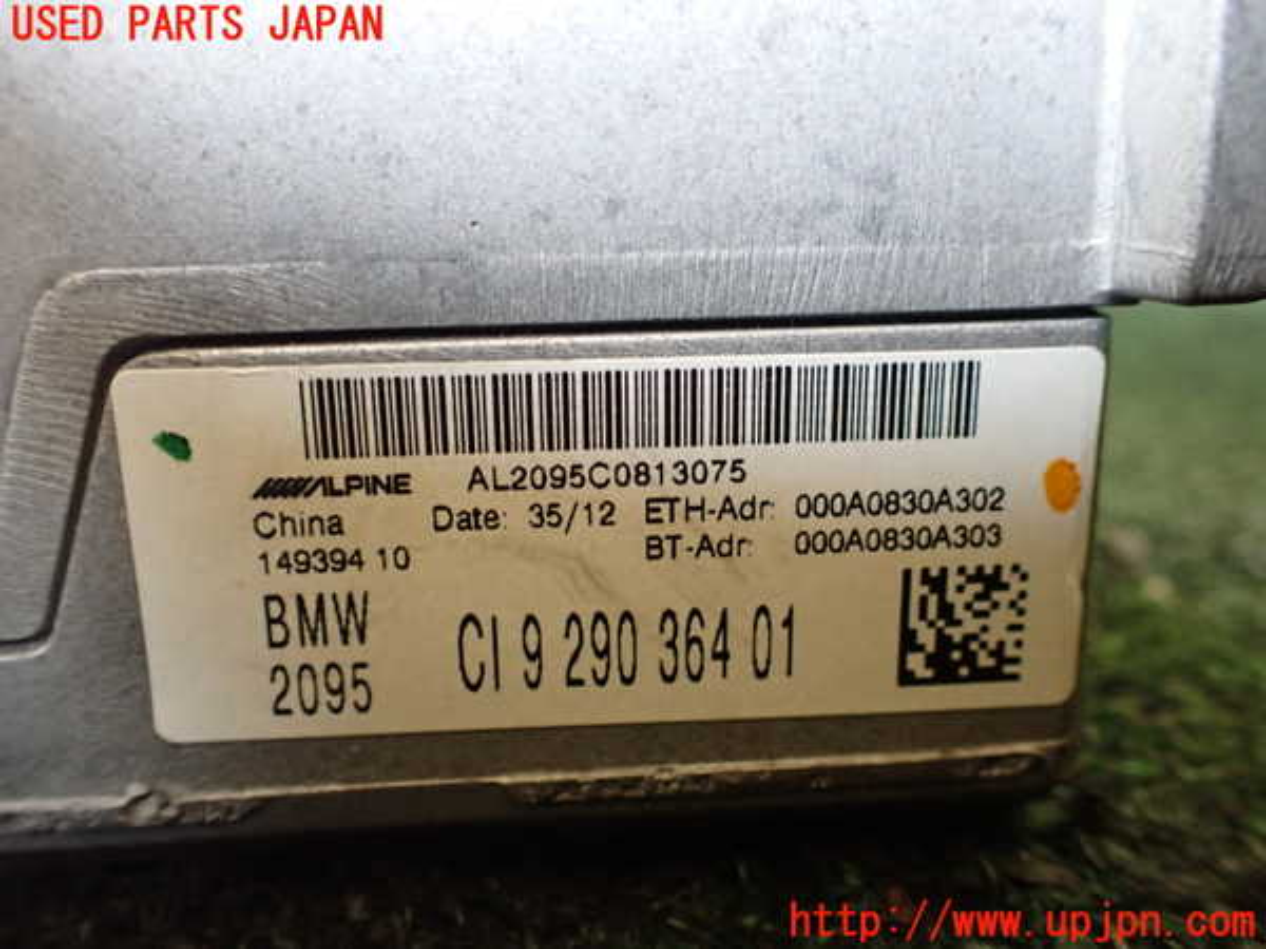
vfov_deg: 46.8
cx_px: 633
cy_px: 474
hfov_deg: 60.0
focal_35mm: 30
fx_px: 1097
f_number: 2.3
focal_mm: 5.4
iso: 800
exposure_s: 1/50
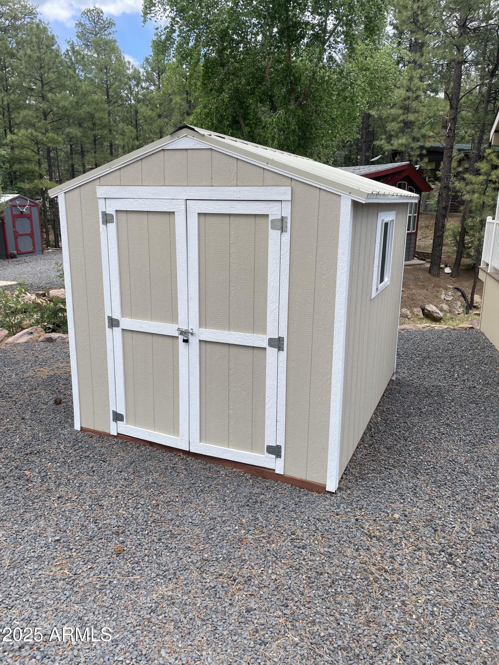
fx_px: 500
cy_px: 332
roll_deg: +0.6
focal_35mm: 26
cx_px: 250
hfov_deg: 53.1
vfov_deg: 67.3
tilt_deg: -15.7
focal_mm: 4.2
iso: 32
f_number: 1.6
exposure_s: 1/903
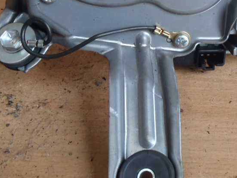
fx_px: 445
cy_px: 23
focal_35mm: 65
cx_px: 210
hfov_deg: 28.7
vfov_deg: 22.2
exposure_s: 1/30
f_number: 3.9
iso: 100
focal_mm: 5
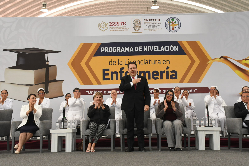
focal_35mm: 45
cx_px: 124
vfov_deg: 29.9
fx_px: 311
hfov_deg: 43.6
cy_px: 83
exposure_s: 1/125
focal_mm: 30
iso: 2000
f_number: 10
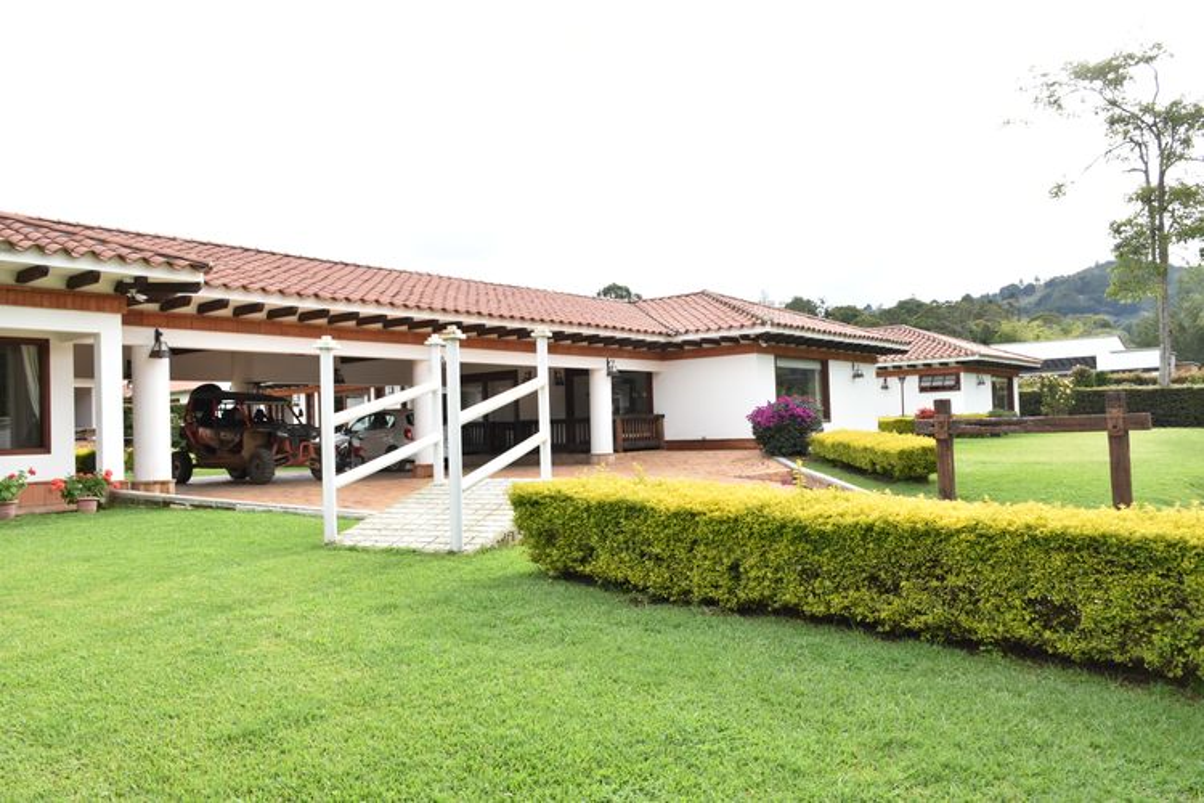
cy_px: 402
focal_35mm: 27
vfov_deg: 47.9
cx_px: 602
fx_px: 903
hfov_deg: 67.4
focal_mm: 18
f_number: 5.6
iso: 125
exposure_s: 1/100
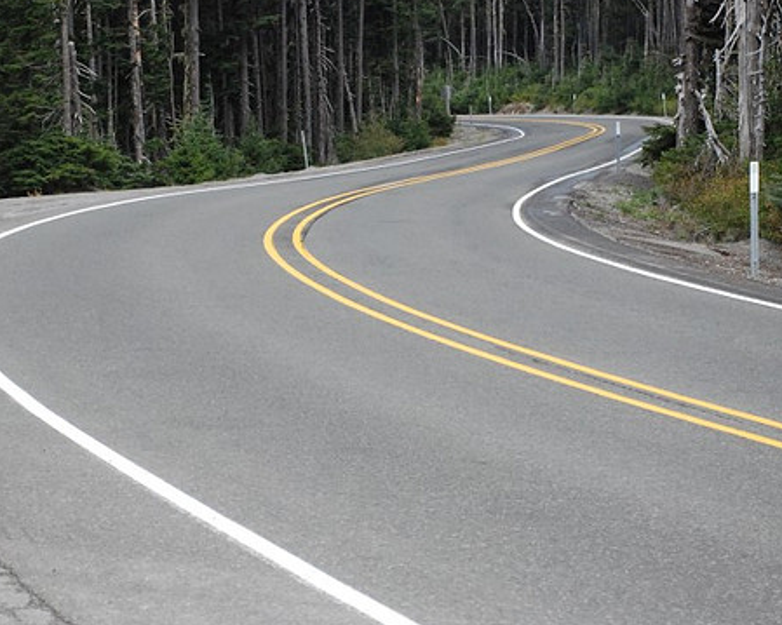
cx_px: 430
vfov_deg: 13.6
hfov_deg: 17.0
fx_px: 2615
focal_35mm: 113
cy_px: 314
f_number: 5.3
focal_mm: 62
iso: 1600
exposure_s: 1/3200
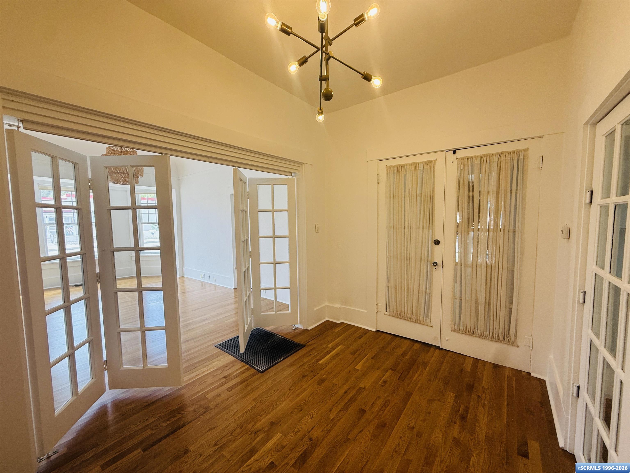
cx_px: 315
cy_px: 236
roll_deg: +0.2
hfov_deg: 102.1
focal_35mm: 14
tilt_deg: -3.9
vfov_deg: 85.7
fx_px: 255
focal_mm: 2.22
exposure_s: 1/120
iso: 80
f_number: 2.2
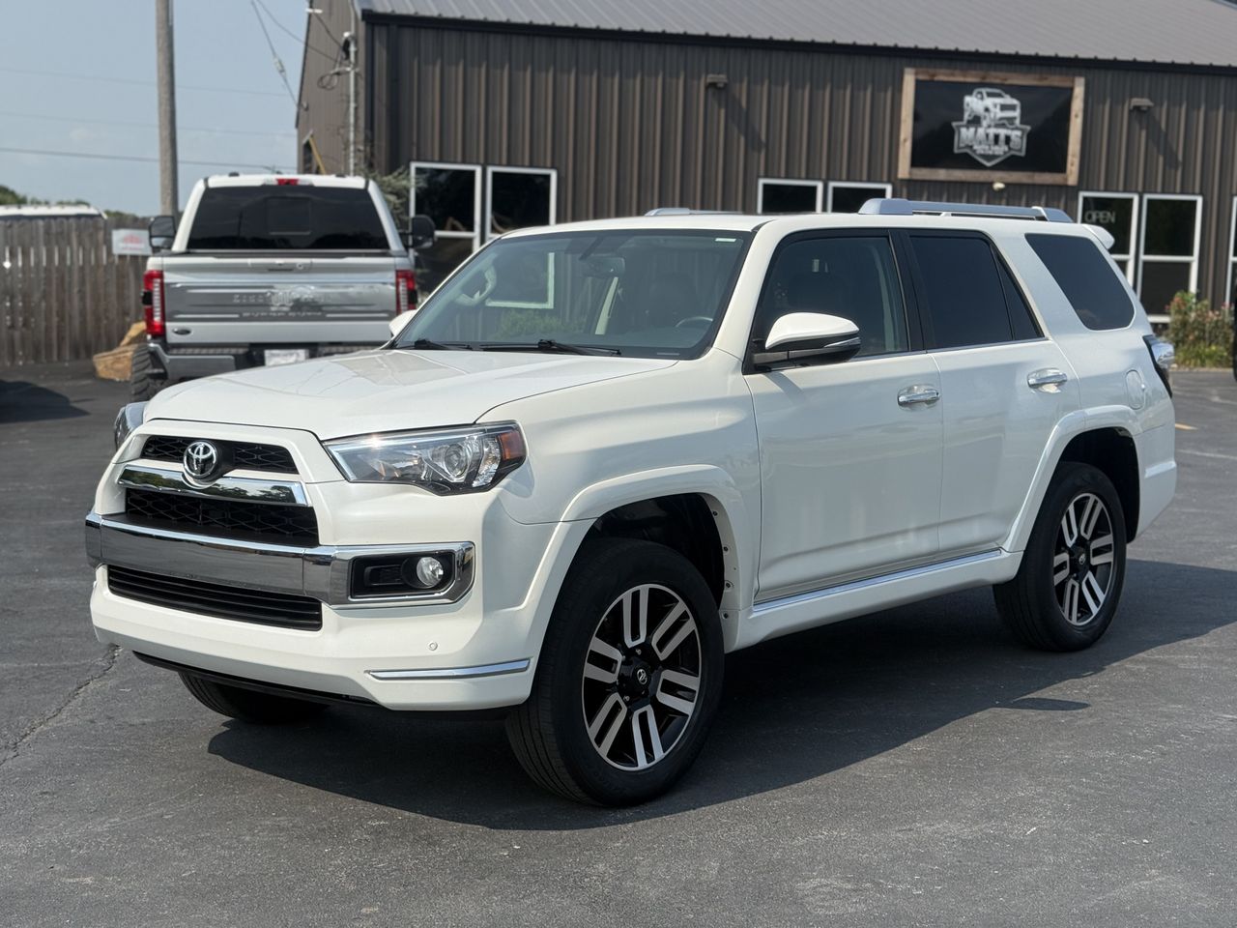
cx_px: 618
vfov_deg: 30.3
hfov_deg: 39.7
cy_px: 464
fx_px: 1715
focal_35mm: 48
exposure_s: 1/6536
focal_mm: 6.76
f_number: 1.78
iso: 80
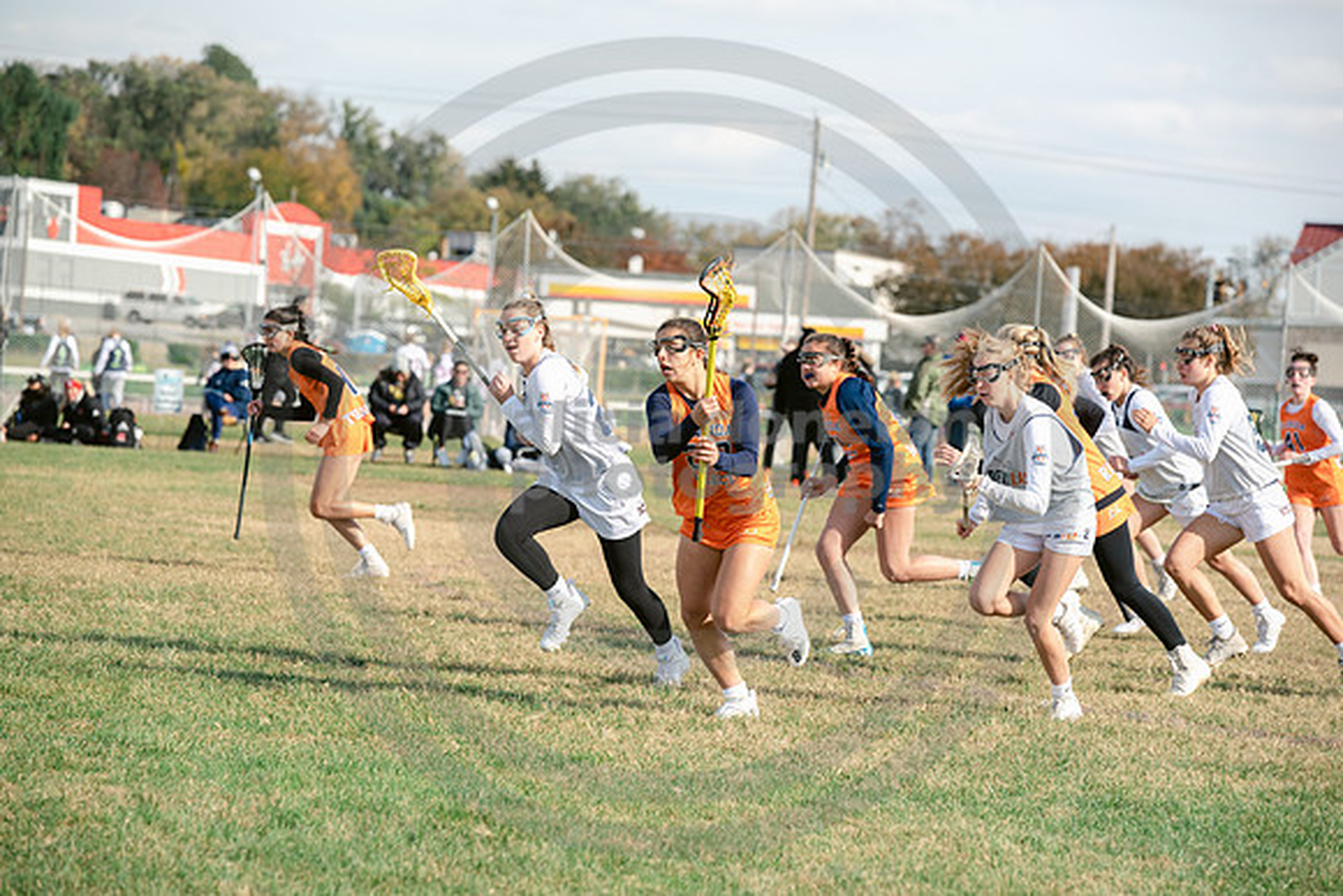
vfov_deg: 10.2
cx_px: 672
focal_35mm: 135
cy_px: 448
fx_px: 5037
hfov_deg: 15.2
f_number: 5
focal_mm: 135
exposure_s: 1/1600
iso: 250
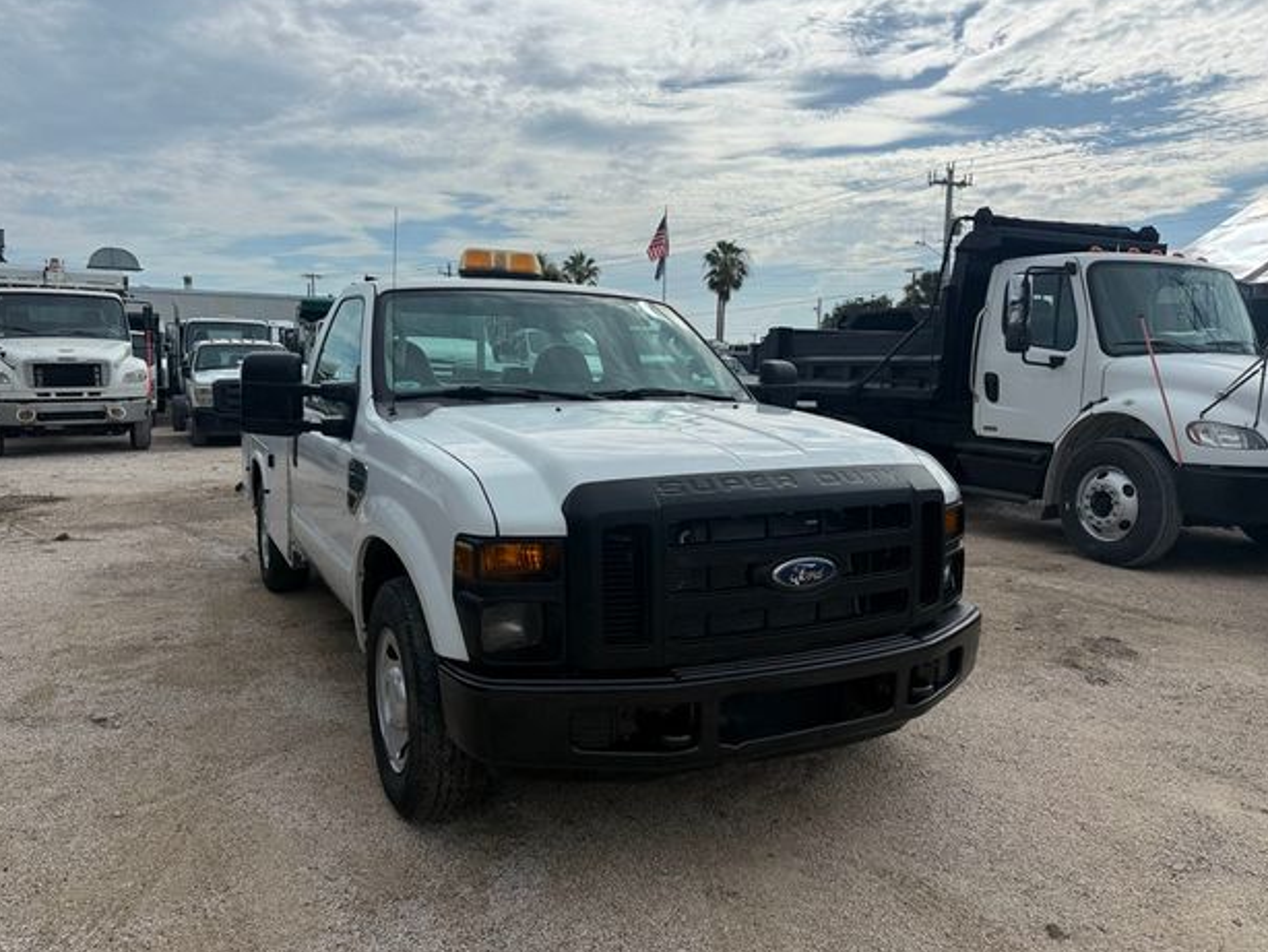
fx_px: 916
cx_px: 615
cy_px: 471
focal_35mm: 25
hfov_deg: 69.4
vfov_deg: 54.9
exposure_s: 1/10309
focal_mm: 6.76
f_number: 1.78
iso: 80
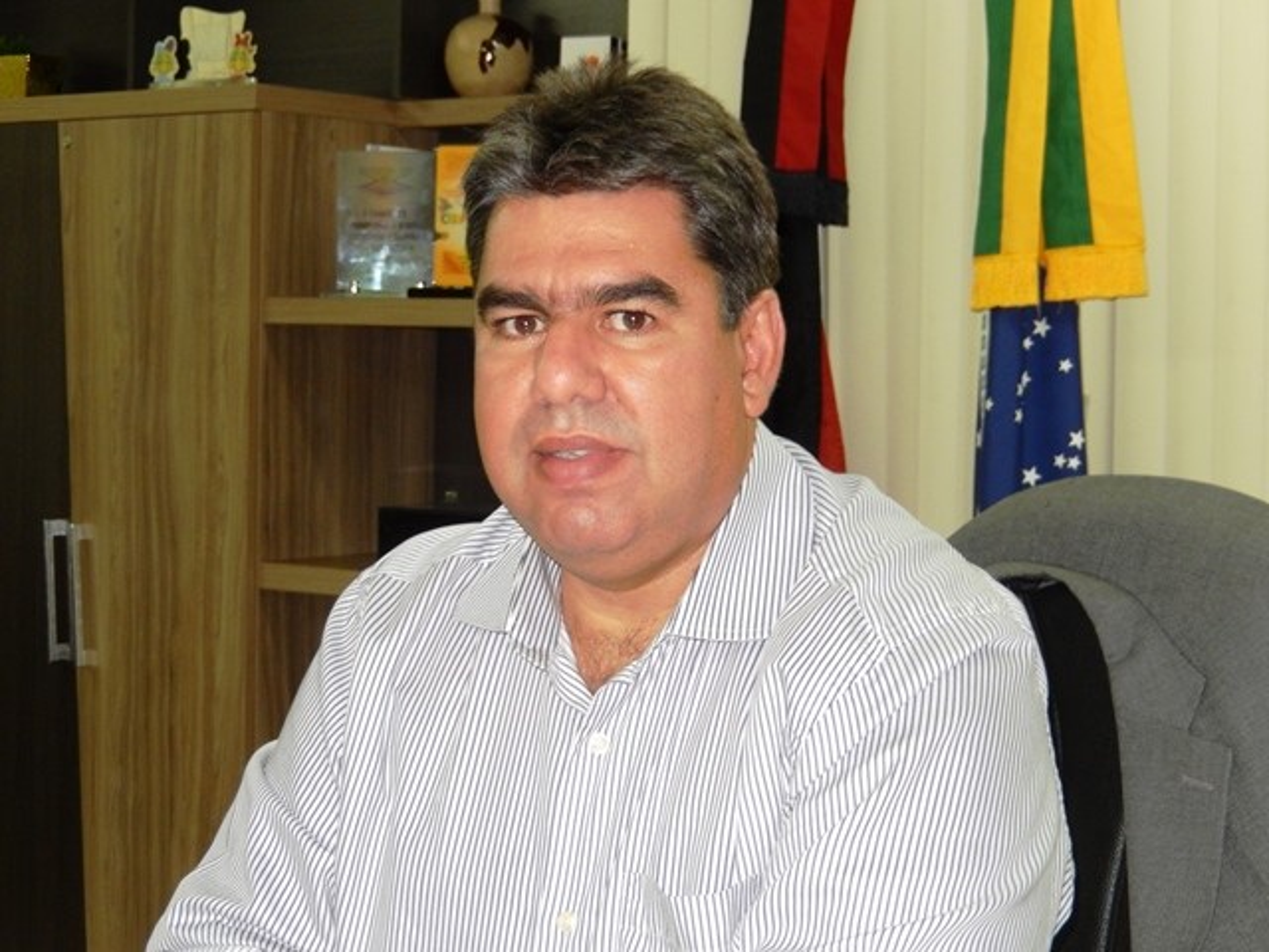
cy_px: 476
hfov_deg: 26.7
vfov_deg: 20.2
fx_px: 2676
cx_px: 634
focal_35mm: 73
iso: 360
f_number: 4.9
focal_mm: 13.1
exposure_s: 1/30
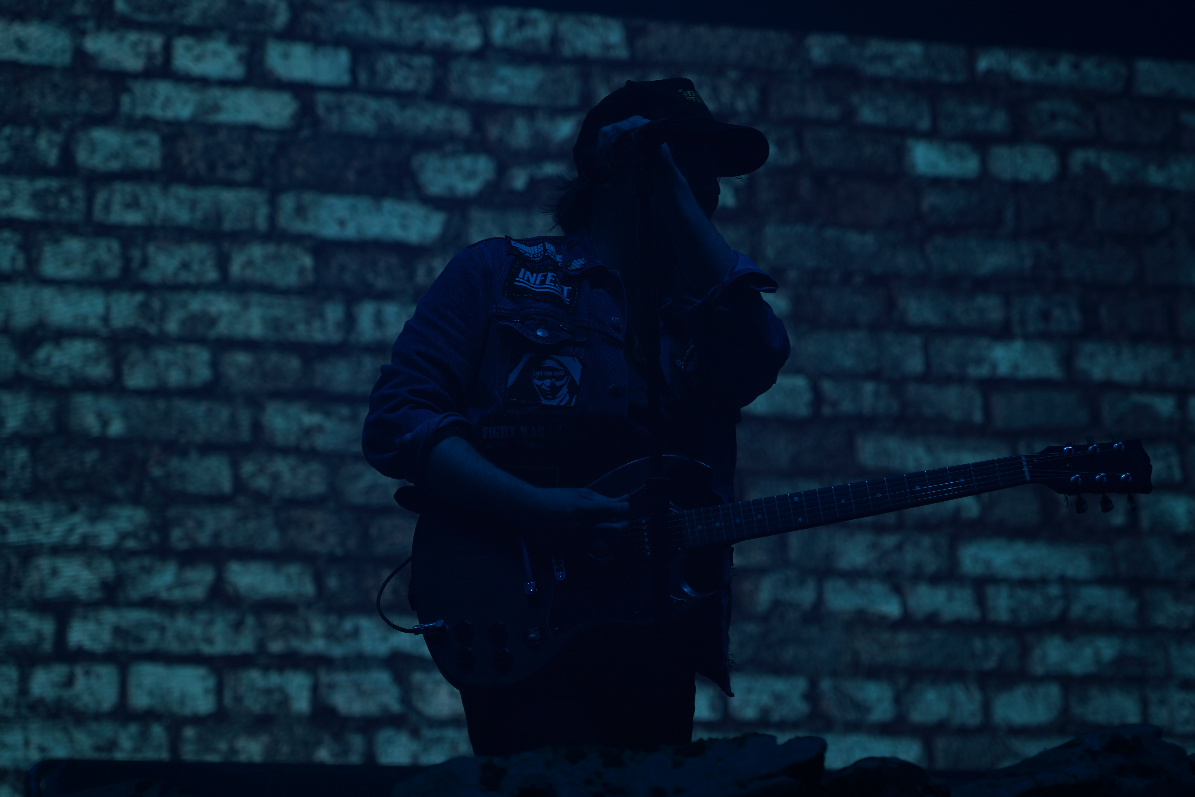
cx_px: 634
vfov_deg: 11.6
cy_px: 373
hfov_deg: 17.3
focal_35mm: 118
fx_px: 3917
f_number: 4
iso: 125
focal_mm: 105
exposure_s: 1/125
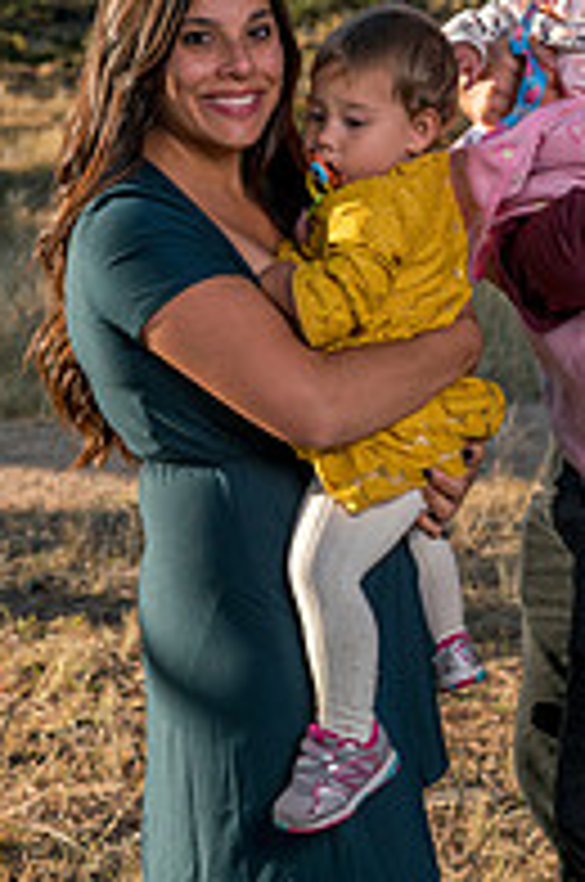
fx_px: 2250
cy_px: 418
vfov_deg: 22.2
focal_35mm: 92
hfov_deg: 14.8
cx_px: 432
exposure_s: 1/400
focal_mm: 40
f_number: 5
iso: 160
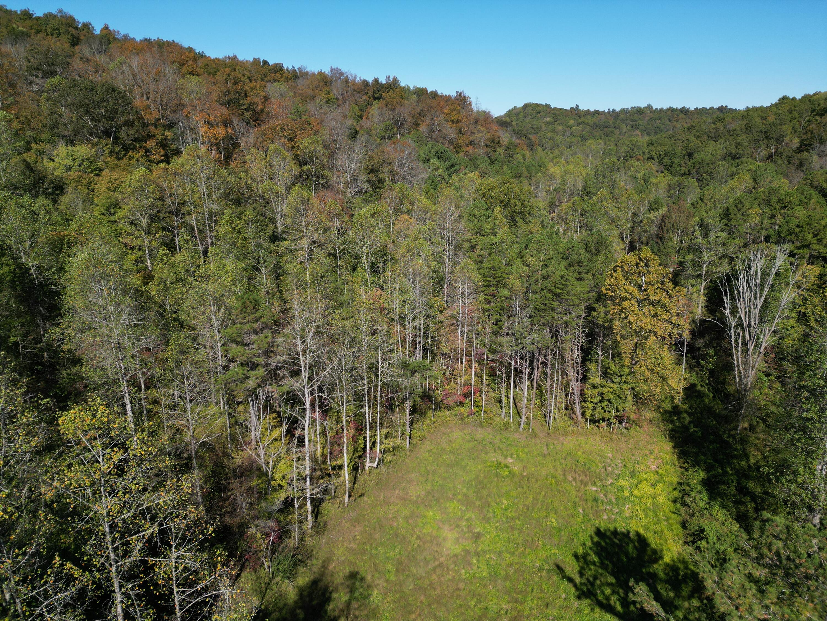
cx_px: 414
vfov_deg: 56.8
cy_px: 310
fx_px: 573
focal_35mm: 24
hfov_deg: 71.6
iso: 130
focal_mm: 6.72
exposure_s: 1/3200
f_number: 1.7
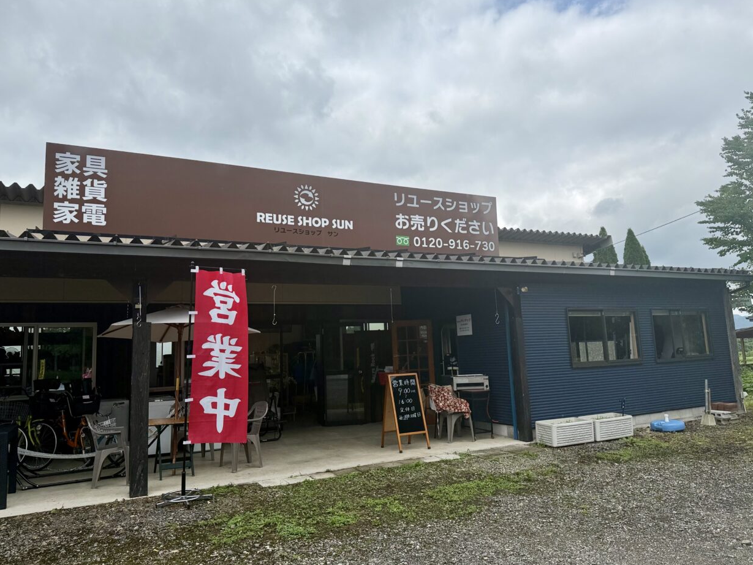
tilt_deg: +9.7
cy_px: 278
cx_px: 381
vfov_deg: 54.9
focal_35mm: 25
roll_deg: +3.2
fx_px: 544
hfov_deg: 69.4
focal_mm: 6.76
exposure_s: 1/7353
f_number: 1.78
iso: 80
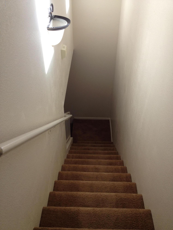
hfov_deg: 40.7
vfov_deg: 52.6
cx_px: 86
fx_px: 233
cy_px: 115
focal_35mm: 35
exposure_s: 1/158
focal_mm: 4.28
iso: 50
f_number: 2.4
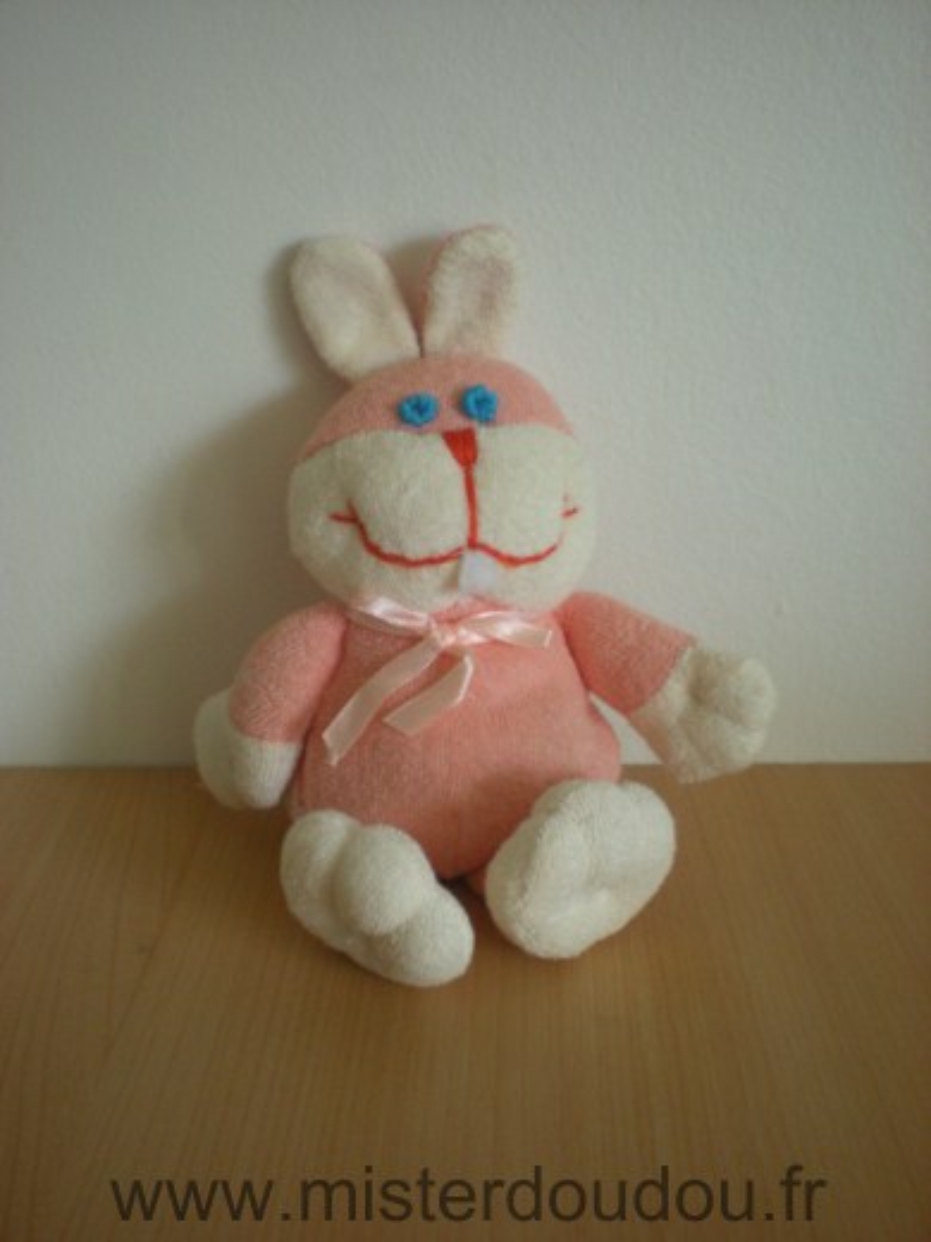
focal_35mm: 38
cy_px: 621
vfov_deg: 49.0
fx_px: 1363
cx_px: 466
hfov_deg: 37.7
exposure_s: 1/45.1
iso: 200
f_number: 3.1
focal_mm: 6.3
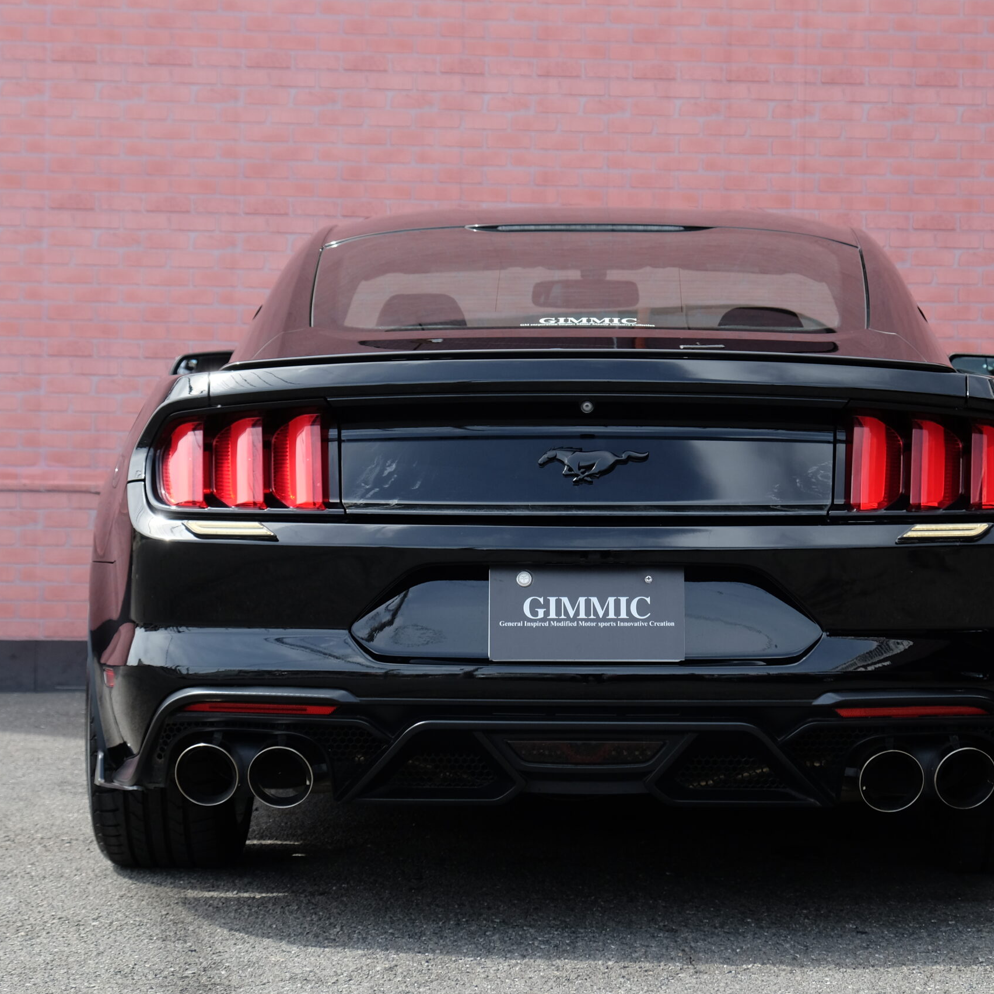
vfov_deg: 16.4
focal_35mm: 106
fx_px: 3444
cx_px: 580
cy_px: 497
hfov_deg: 16.4
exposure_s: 1/350
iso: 400
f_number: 5.6
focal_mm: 55
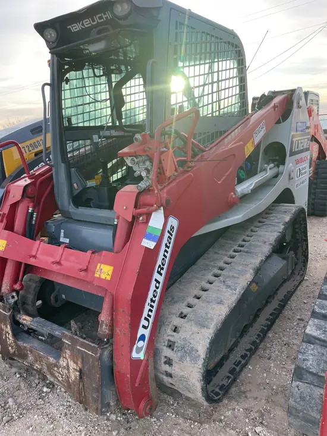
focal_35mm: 26
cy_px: 218
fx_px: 327
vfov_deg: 67.3
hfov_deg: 53.1
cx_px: 164
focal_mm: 4.2
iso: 32
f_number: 1.6
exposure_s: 1/581
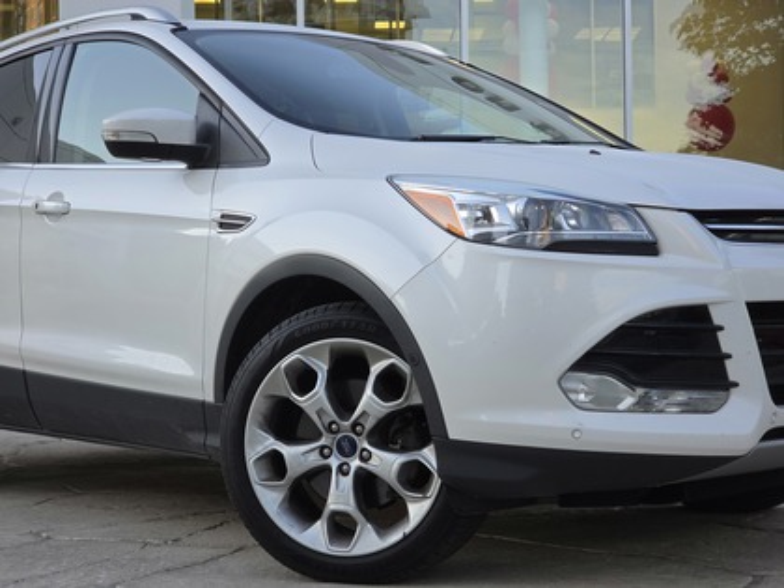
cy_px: 294
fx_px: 1563
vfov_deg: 21.3
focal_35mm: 69
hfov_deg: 28.2
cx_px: 392
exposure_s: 1/120
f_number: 2.4
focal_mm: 7
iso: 32
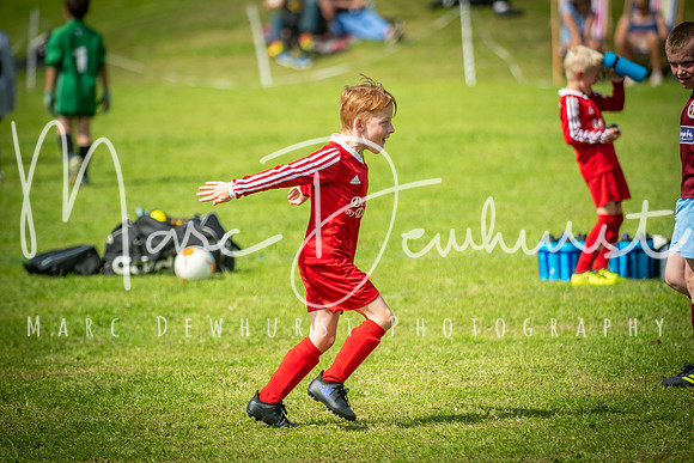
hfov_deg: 7.6
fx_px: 5206
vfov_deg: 5.1
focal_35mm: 270
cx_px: 347
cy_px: 232
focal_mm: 180
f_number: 3.2
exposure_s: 1/2500
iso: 250
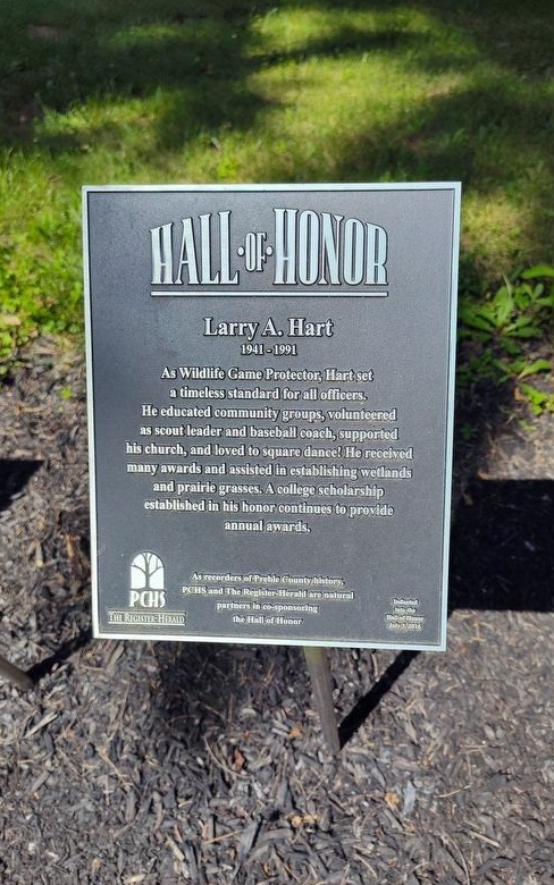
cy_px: 437
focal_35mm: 25
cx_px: 319
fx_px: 603
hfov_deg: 49.1
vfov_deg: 72.5
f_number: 1.8
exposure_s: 1/1722
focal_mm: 5.56
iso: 100
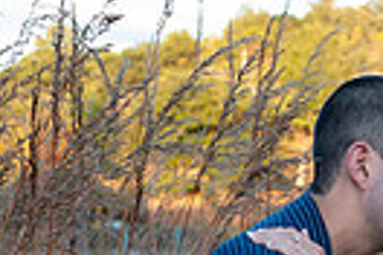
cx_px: 136
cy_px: 354
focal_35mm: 154
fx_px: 1638
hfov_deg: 13.3
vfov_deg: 8.7
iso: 100
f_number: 5
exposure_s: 1/60
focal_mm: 35
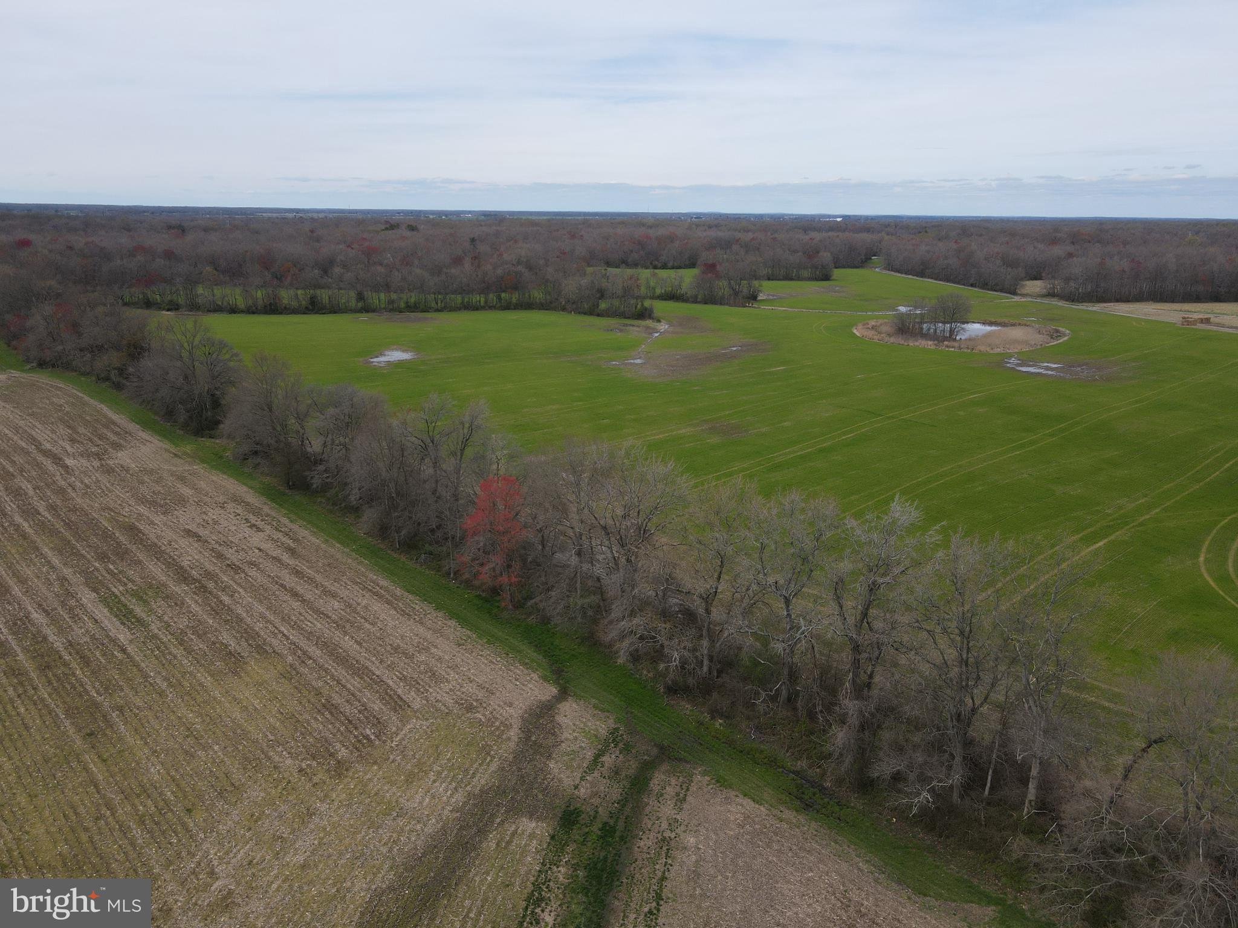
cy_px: 464
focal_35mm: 24
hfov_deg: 71.6
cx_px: 619
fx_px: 858
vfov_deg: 56.8
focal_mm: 4.5
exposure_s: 1/800
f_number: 2.8
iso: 100
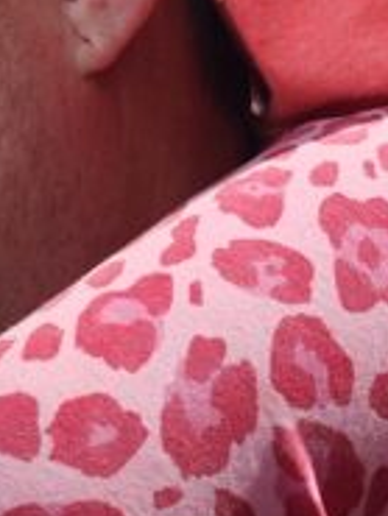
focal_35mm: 133
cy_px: -474
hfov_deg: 11.1
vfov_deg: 13.1
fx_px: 1985
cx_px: 81
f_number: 1.8
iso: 50
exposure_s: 1/1354
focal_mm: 5
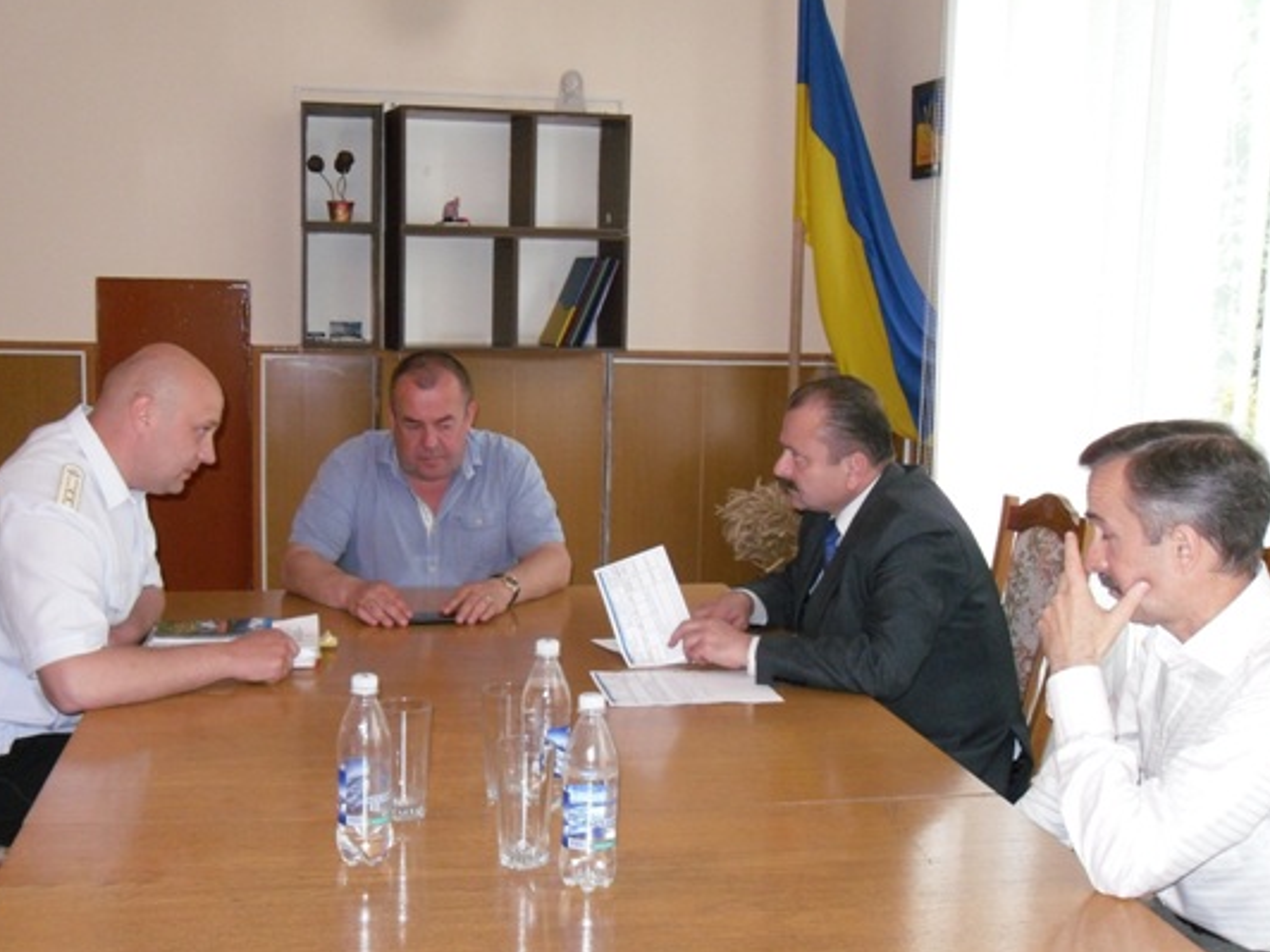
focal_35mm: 43
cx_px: 555
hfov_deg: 43.8
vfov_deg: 33.5
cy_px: 554
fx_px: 1578
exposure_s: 1/45
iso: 400
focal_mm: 6.3
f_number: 3.5
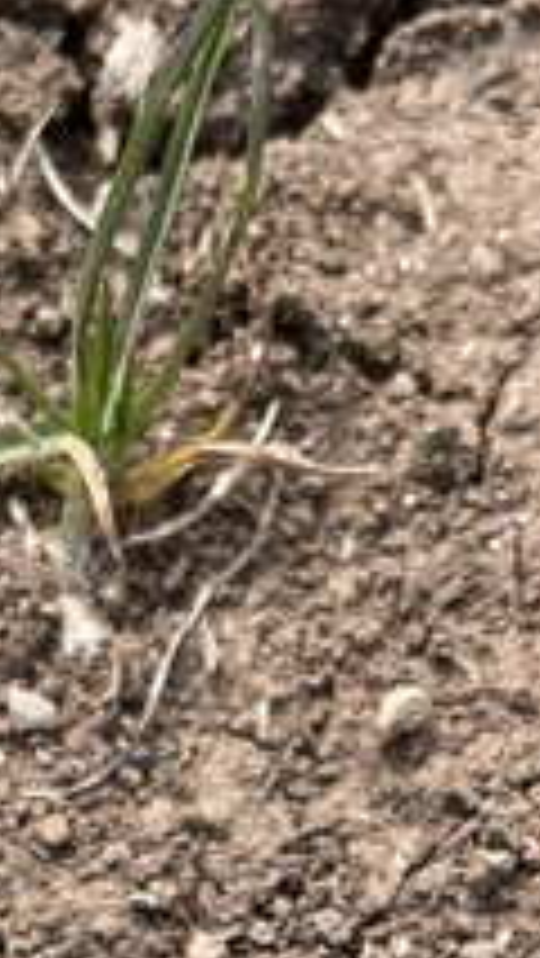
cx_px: 108
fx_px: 2161
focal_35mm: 85
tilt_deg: -76.0
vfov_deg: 22.1
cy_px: 1291
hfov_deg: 14.2
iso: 32
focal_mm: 4.2
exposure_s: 1/1366
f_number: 1.6
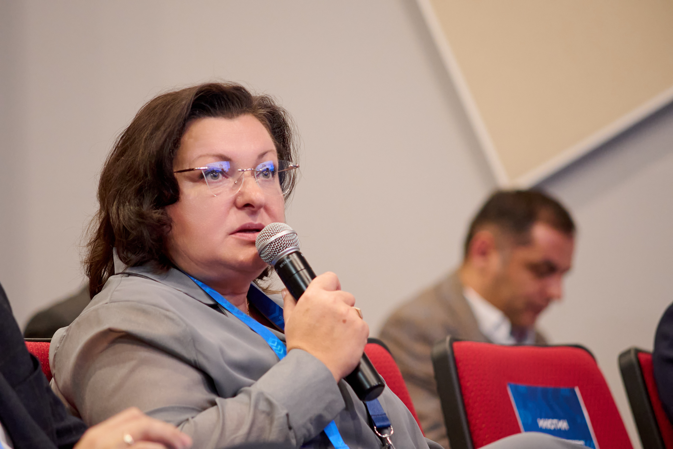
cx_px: 336
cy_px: 224
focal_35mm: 225
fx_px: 4206
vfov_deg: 6.1
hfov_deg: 9.1
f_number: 4
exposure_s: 1/125
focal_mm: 150
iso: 3200
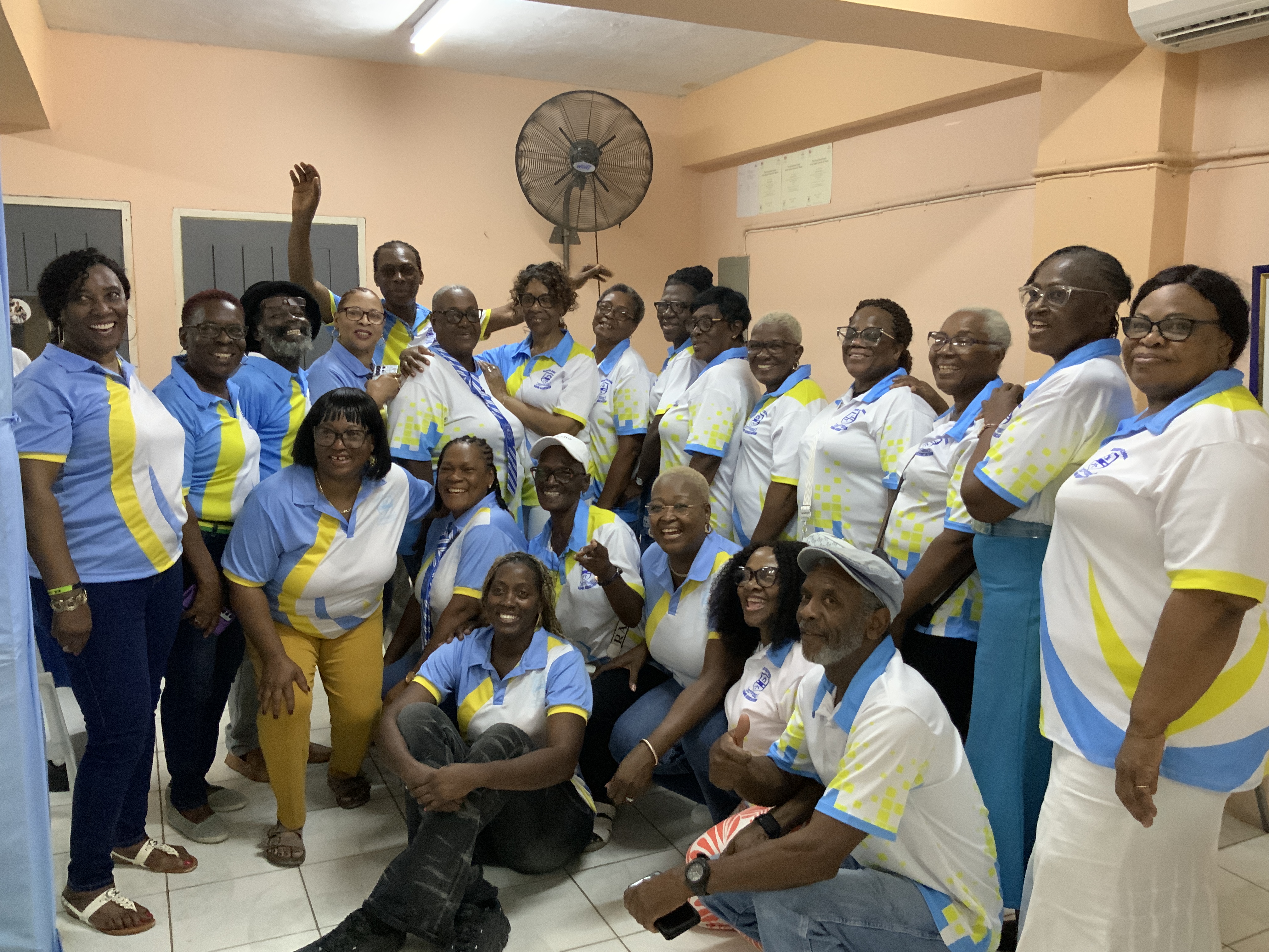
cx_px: 634
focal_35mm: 29
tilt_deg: -9.6
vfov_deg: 48.2
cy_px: 476
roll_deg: -0.2
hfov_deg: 61.7
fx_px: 1063
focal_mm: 3
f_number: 1.8
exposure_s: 1/33
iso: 250
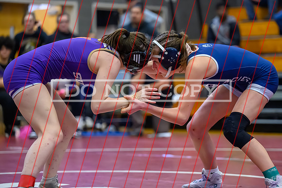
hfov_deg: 14.9
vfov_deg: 9.9
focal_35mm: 138
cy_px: 88
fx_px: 1082
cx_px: 155
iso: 10000
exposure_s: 1/640
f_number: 2.8
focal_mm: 125
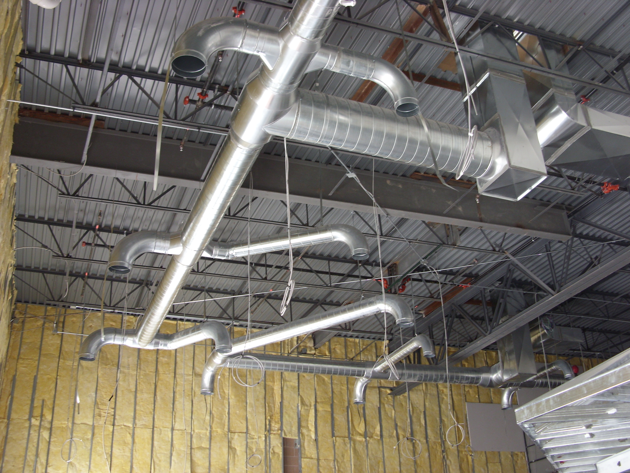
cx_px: 315
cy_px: 236
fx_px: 692
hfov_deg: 49.0
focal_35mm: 38
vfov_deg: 37.7
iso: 100
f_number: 2.8
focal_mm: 6.3
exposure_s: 1/30
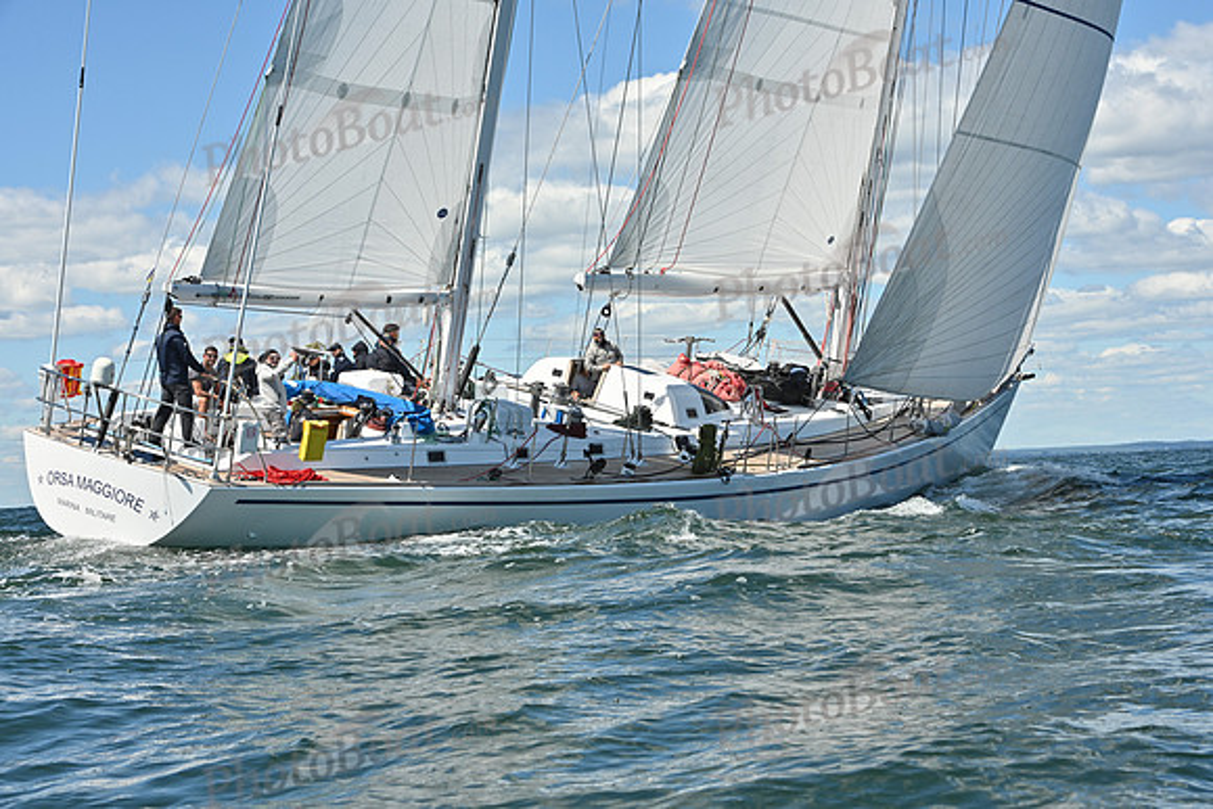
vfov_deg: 19.5
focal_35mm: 70
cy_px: 404
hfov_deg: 28.8
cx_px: 606
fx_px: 2359
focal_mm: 70
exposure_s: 1/800
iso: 320
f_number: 11
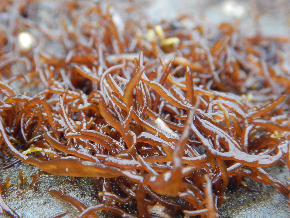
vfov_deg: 21.0
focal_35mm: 70
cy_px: 103
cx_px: 105
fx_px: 586
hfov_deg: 27.7
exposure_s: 1/50
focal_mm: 9.2
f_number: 4.3
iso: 400
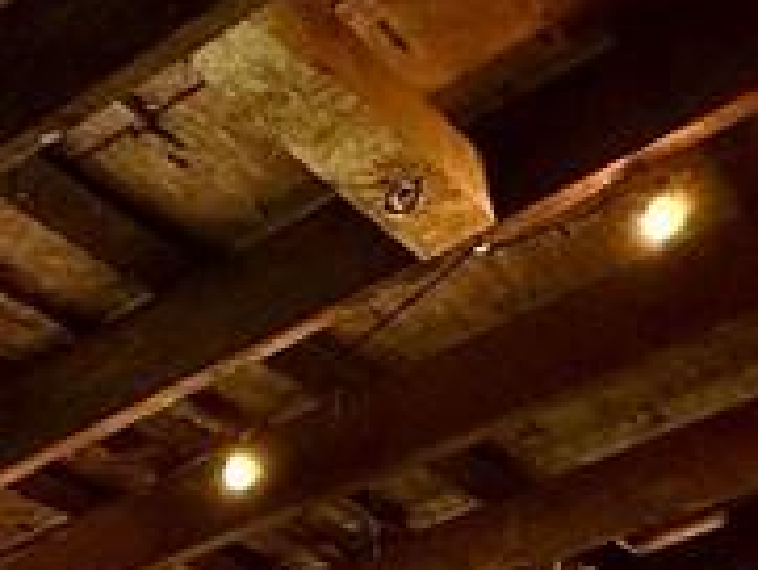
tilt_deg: +0.0
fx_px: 1731
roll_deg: +0.5
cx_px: -402
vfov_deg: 15.4
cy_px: 1098
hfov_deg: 20.8
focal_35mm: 79
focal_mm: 2.22
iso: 125
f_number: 2.2
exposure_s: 1/120
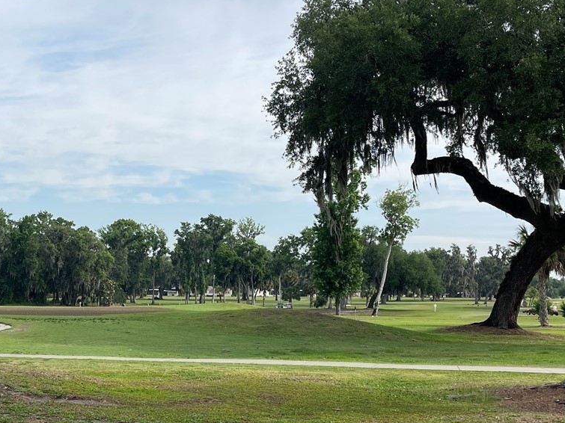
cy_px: 278
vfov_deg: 27.4
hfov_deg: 35.8
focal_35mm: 53
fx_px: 865
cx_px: 189
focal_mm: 5.1
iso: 32
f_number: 1.6
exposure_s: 1/2545
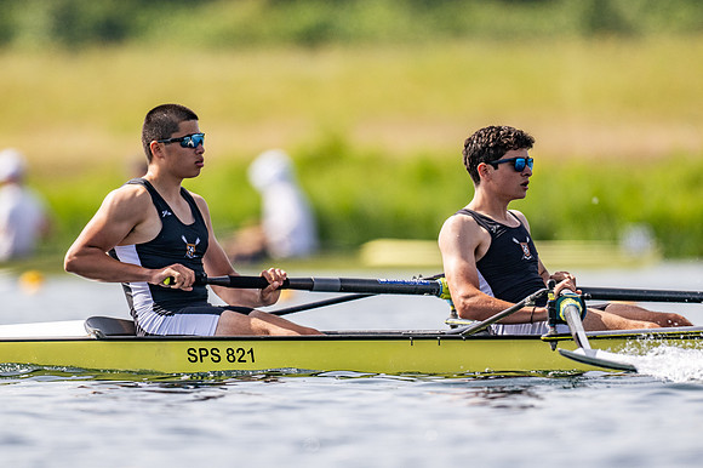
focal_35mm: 900
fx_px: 17564
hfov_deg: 2.3
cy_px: 234
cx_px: 352
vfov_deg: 1.5
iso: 200
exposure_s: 1/2500
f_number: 4
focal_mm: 600
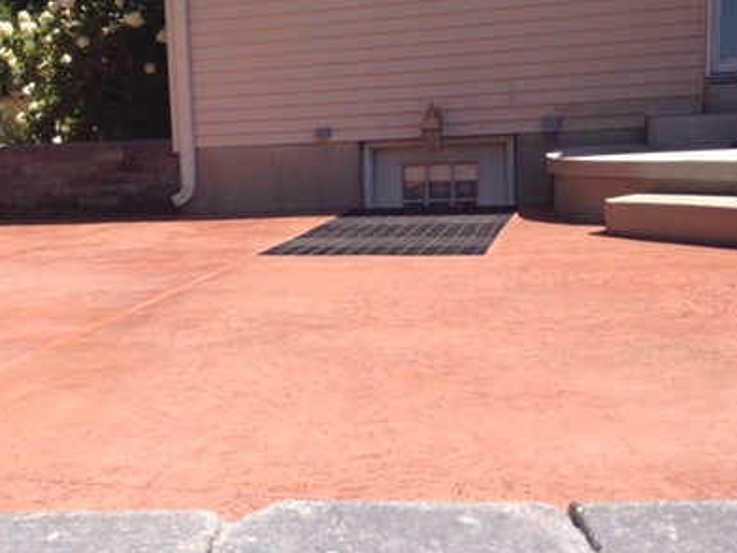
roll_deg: +3.0
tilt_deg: -9.0
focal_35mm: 54
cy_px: 287
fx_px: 1149
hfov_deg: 35.1
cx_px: 222
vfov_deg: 27.0
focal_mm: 4.12
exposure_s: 1/1178
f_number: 2.4
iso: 50
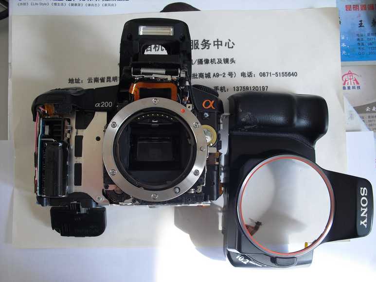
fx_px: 391
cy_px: 141
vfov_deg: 39.7
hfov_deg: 51.3
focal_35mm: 36
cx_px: 188
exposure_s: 1/60
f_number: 3.1
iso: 100
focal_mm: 6.3
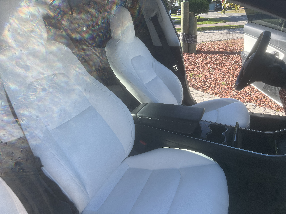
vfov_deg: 53.1
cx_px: 143
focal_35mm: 26
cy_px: 107
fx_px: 215
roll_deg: +6.5
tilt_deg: -24.6
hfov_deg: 67.3
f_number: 1.5
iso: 50
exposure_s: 1/1224
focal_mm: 5.7
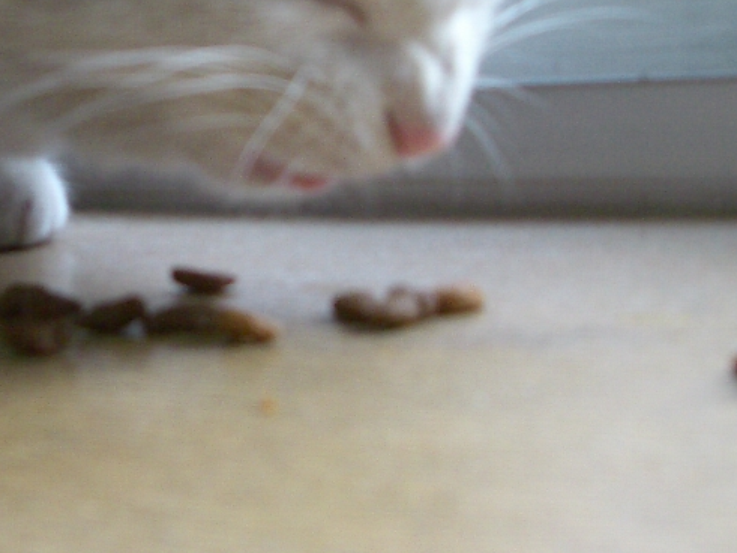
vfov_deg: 19.8
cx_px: 378
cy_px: 68
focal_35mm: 73
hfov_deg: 26.7
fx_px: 1554
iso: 100
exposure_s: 1/60
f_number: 2.6
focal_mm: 5.8
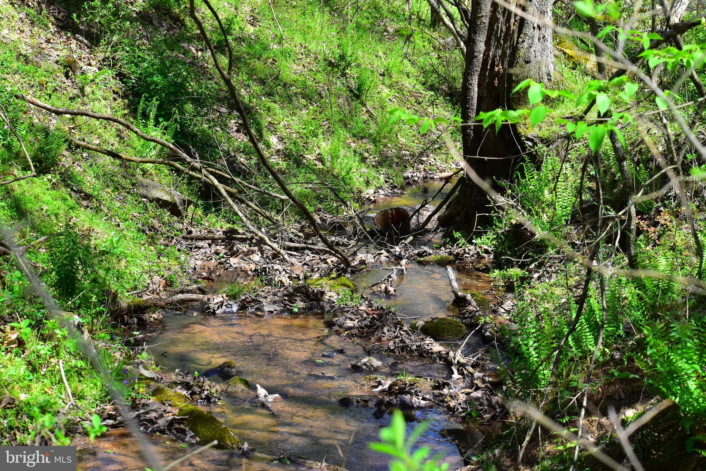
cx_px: 353
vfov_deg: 13.0
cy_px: 236
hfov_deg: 19.5
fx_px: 2059
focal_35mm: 105
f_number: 10
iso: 800
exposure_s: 1/500
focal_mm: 70
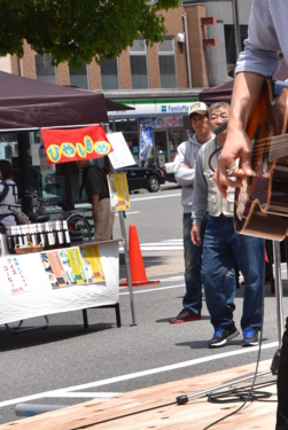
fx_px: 1915
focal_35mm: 160
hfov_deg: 8.5
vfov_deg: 12.8
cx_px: 305
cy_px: 194
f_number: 10
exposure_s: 1/400
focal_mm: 50
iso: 200
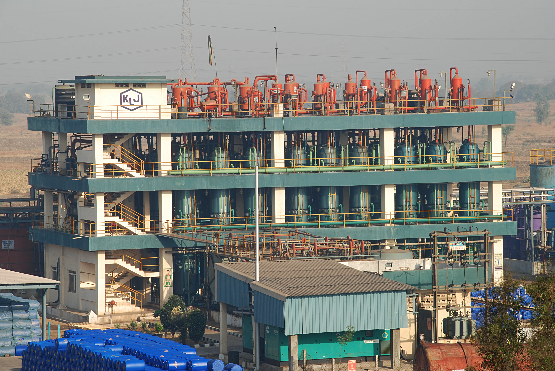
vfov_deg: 8.7
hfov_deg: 13.0
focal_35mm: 158
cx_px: 278
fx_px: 2431
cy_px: 186
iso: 100
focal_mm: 105
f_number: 14
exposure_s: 1/40
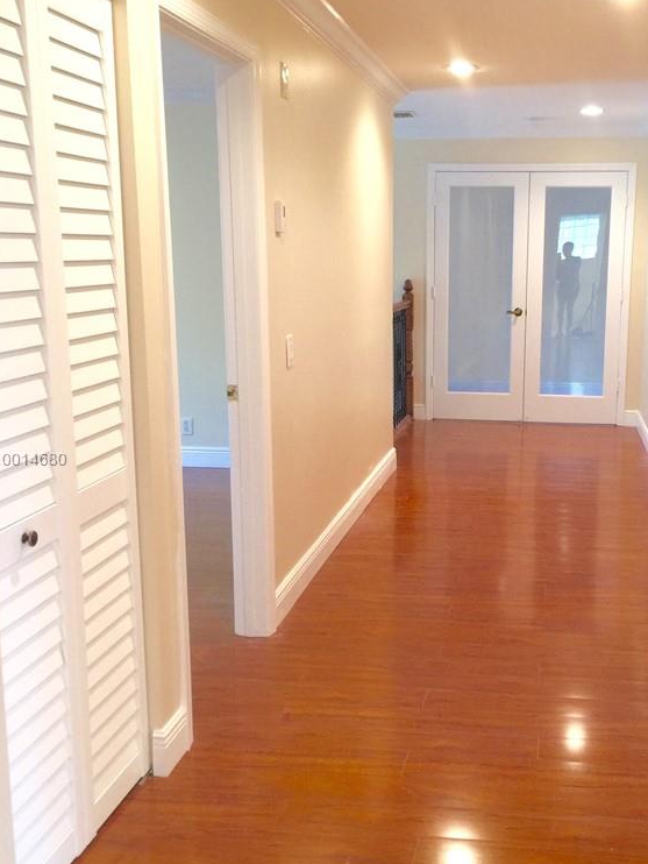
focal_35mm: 40
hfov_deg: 35.7
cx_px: 425
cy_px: 460
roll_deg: -0.3
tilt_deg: -10.6
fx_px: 998
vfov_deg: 46.8
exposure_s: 1/15
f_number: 2.2
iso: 64
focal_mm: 4.15
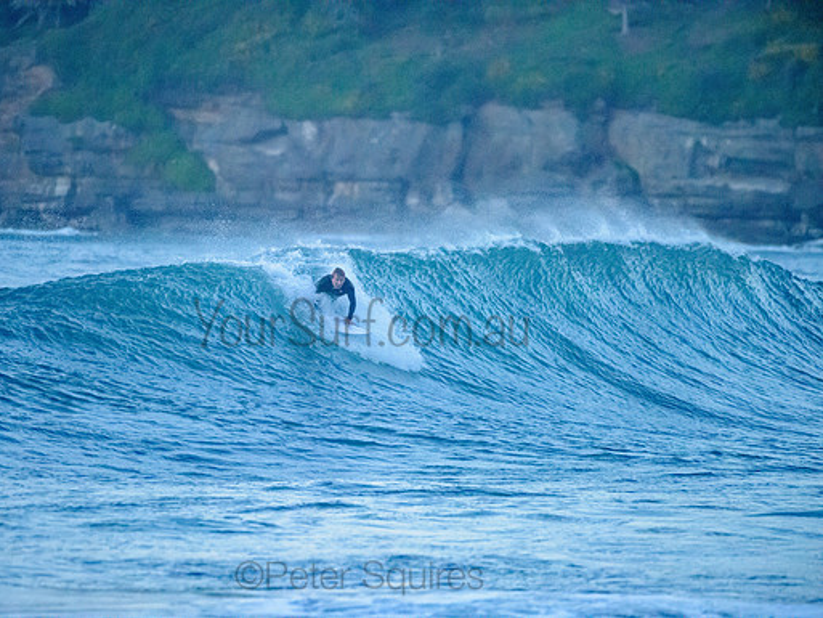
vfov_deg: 2.7
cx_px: 359
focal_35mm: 544
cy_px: 309
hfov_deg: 3.6
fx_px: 12937
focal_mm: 500
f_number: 5.6
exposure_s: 1/1250
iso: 11400
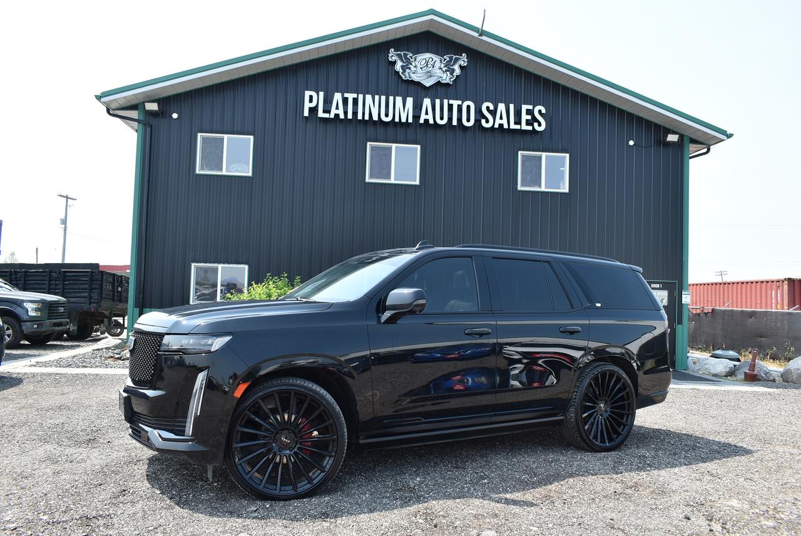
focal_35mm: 27
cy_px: 268
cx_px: 400
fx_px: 601
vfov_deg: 48.0
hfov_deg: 67.3
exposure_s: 1/250
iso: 180
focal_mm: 18
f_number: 8
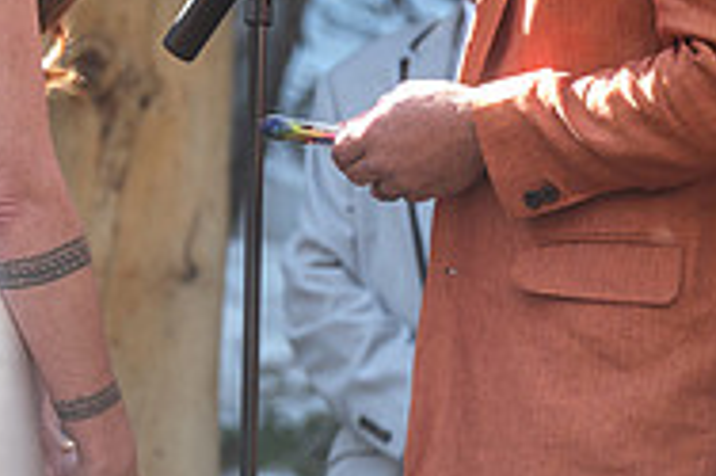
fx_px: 7432
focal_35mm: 374
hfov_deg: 5.5
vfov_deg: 3.7
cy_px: -51
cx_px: 129
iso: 400
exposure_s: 1/240
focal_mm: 80.4
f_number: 3.6
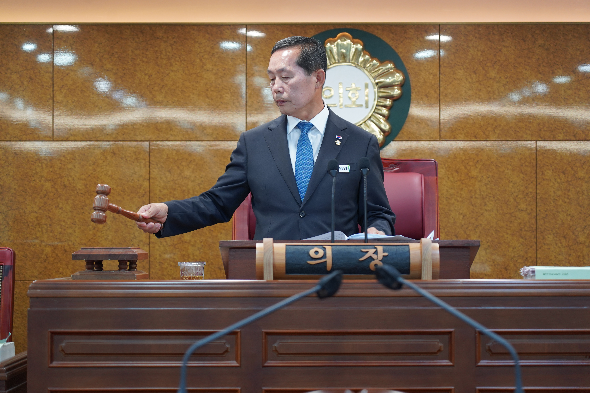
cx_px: 295
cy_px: 196
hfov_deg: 19.5
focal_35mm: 105
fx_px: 1721
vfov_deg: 13.0
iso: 1250
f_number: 4
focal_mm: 105
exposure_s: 1/160
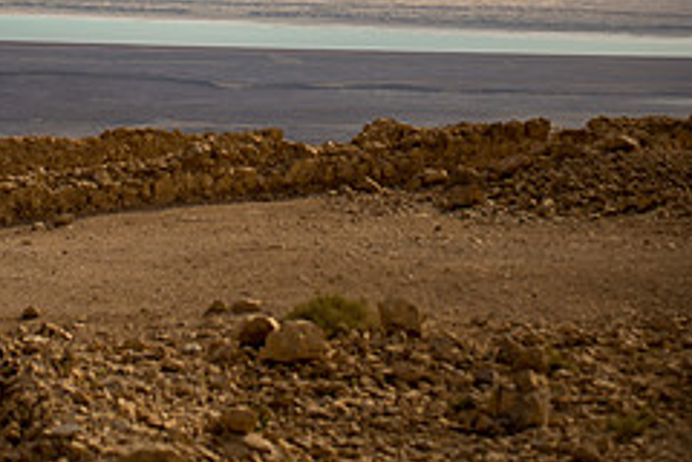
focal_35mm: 131
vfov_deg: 10.3
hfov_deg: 15.6
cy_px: -95
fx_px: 2518
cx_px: 268
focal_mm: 70
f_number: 2.8
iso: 200
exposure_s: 1/4000
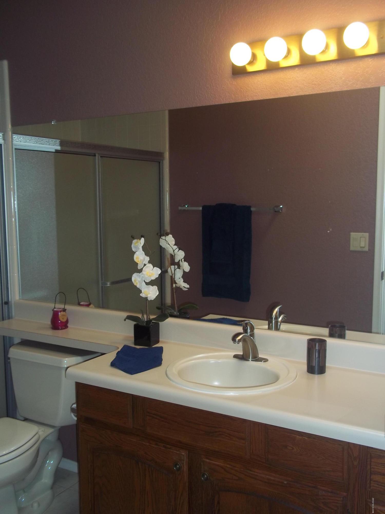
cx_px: 192
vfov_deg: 51.4
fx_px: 534
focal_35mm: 36
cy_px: 257
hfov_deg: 39.7
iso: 80
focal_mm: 6.5
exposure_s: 1/30
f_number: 3.1
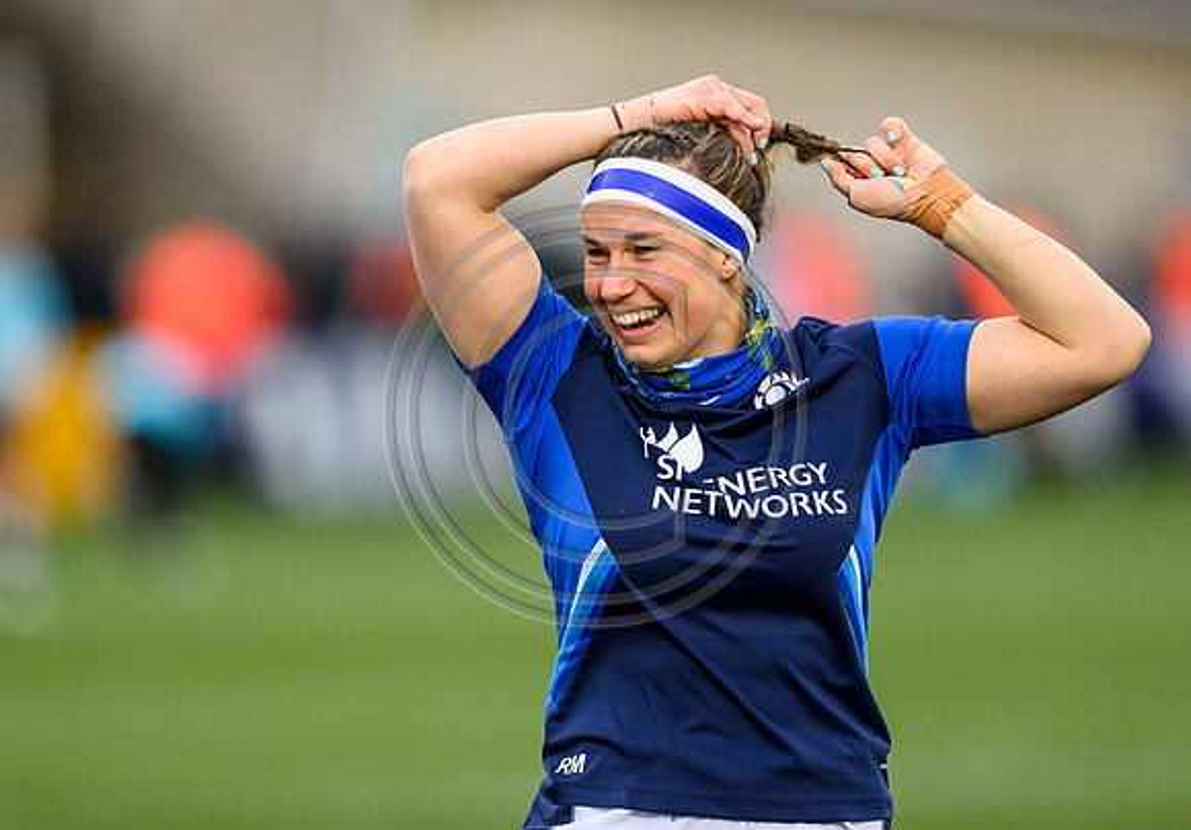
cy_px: 377
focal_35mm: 560
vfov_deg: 2.5
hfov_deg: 3.6
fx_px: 18798
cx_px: 653
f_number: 3.2
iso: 1000
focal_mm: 400
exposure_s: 1/1600
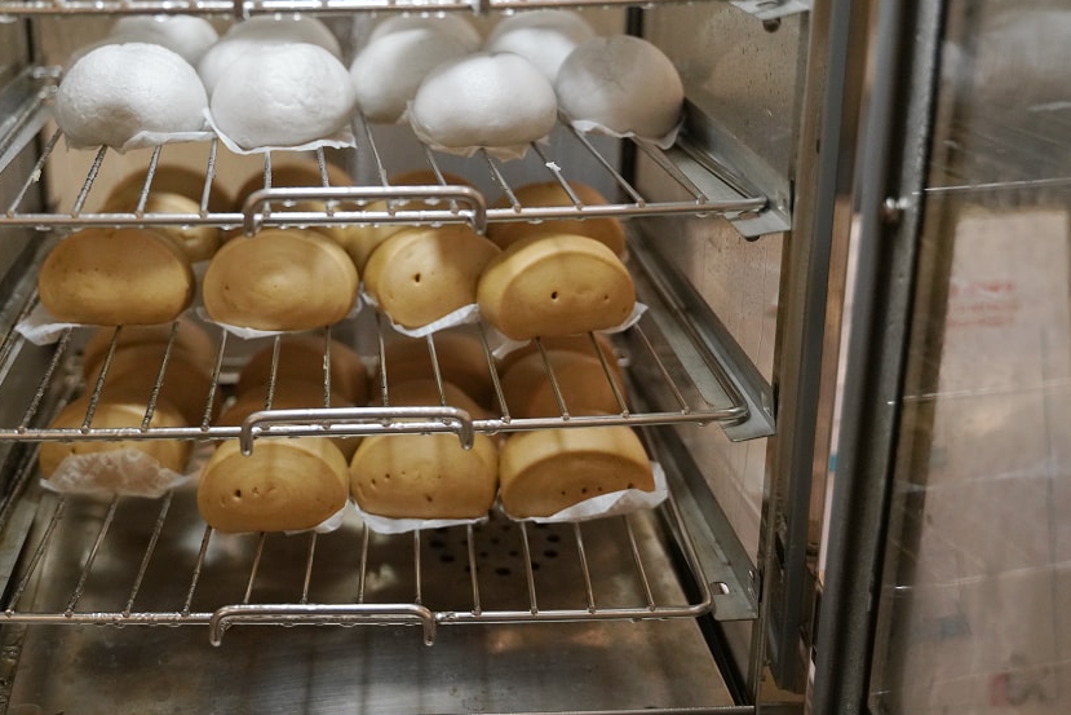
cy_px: 209
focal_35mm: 55
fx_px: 1636
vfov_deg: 24.4
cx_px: 406
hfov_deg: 36.0
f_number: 2.8
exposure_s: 1/160
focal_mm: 38
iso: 3200
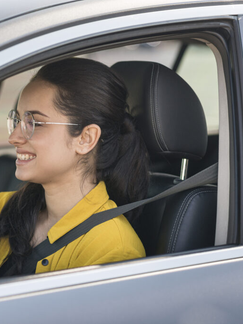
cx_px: 2
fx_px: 1151
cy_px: 162
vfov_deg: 16.0
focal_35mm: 123
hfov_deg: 11.9
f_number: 2.8
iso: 160
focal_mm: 85
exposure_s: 1/640
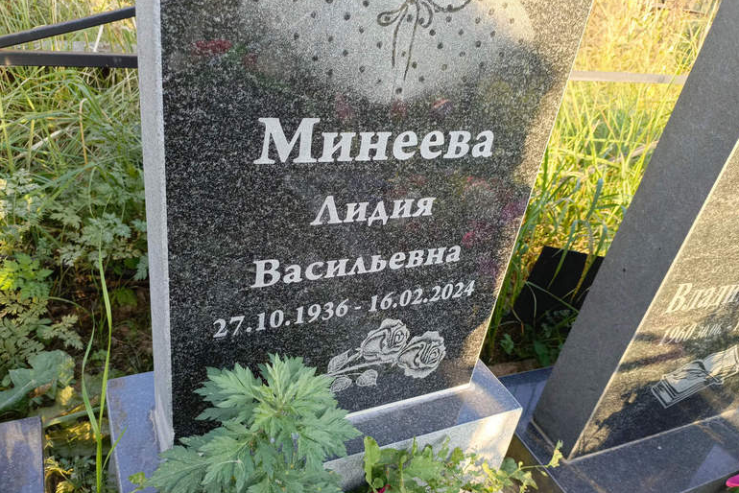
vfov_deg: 47.9
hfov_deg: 67.4
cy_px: 268
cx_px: 360
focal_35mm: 27
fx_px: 554
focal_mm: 4.76
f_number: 1.69
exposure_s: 1/100
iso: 130
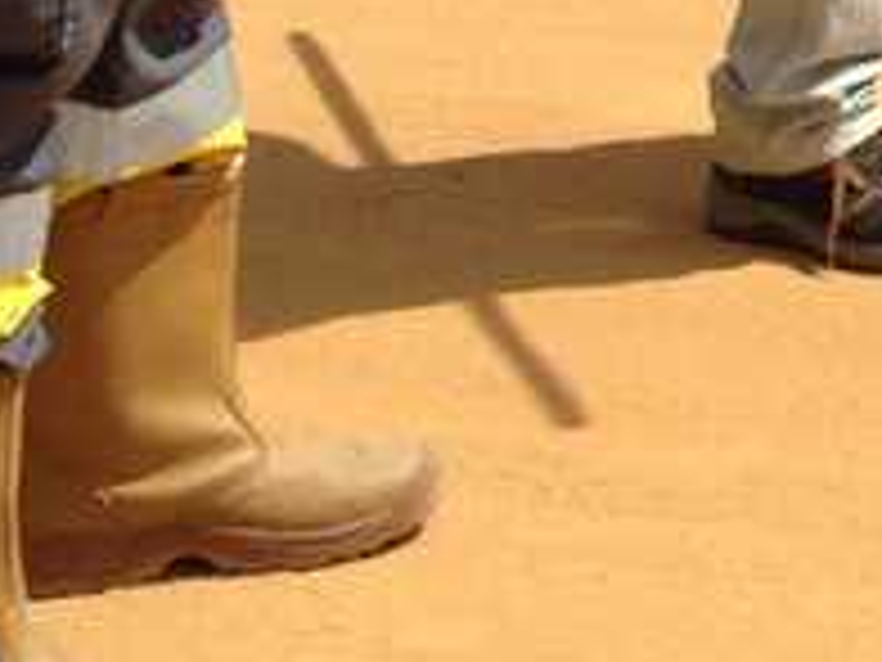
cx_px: 1712
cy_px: -1063
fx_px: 4586
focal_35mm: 180
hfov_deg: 10.2
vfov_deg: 7.6
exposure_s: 1/1808
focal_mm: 4.12
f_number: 2.4
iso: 50
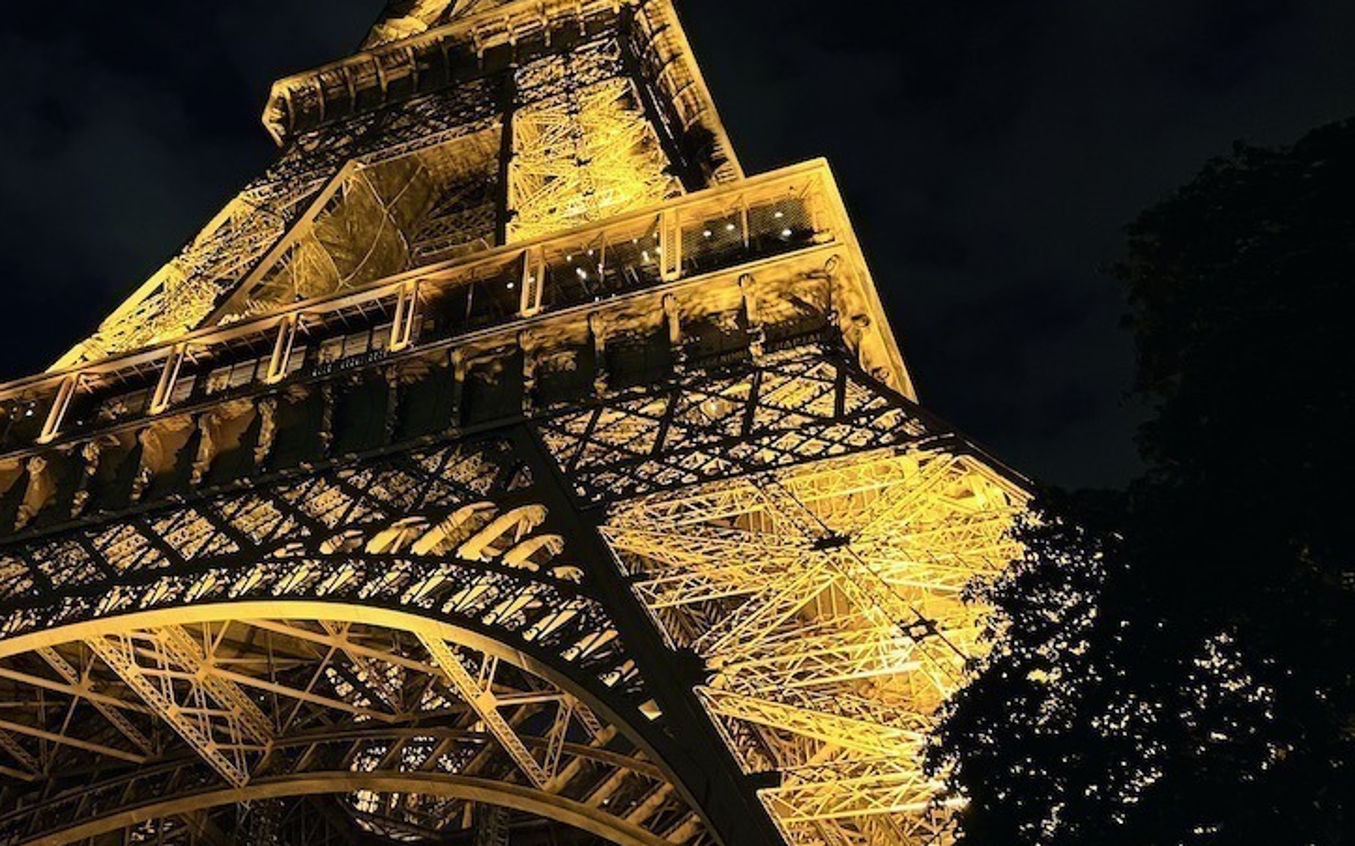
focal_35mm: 39
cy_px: 185
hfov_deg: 49.6
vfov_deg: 32.0
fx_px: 1440
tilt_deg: +48.3
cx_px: 459
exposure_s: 1/33
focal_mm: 5.7
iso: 500
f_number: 1.5
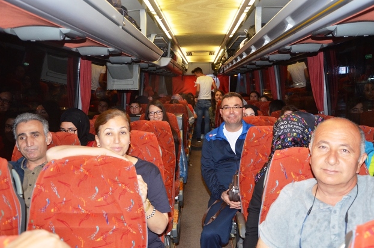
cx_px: 190
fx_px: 384
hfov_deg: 52.0
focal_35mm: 37
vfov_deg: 35.8
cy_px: 126
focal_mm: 24
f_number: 3.8
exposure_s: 1/60
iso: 800
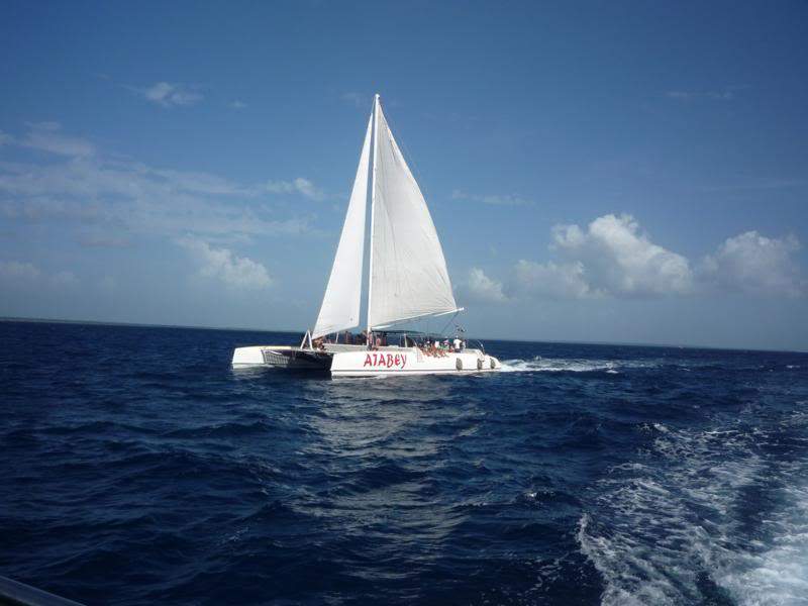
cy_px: 303
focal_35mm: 32
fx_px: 747
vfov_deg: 44.2
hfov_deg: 56.8
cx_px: 404
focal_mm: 5.2
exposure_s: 1/800
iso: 100
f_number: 5.6
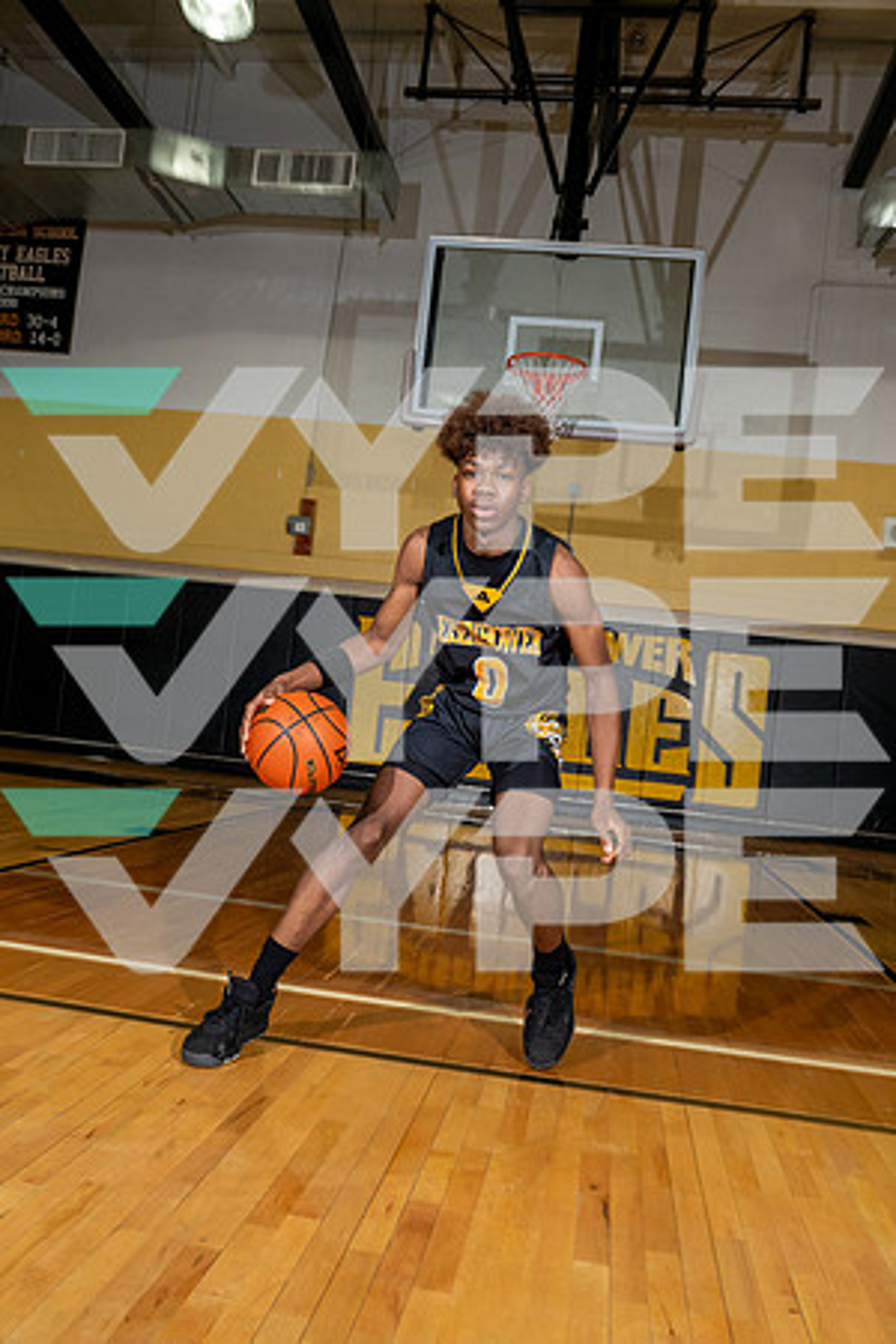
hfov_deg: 41.1
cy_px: 672
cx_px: 448
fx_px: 1195
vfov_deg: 58.7
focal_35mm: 32
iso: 640
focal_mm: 32
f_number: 5.6
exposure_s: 1/250
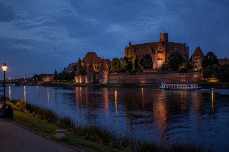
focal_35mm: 47
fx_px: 299
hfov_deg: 41.9
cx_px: 114
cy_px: 76
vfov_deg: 28.6
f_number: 5
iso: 6400
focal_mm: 47
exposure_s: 1/80
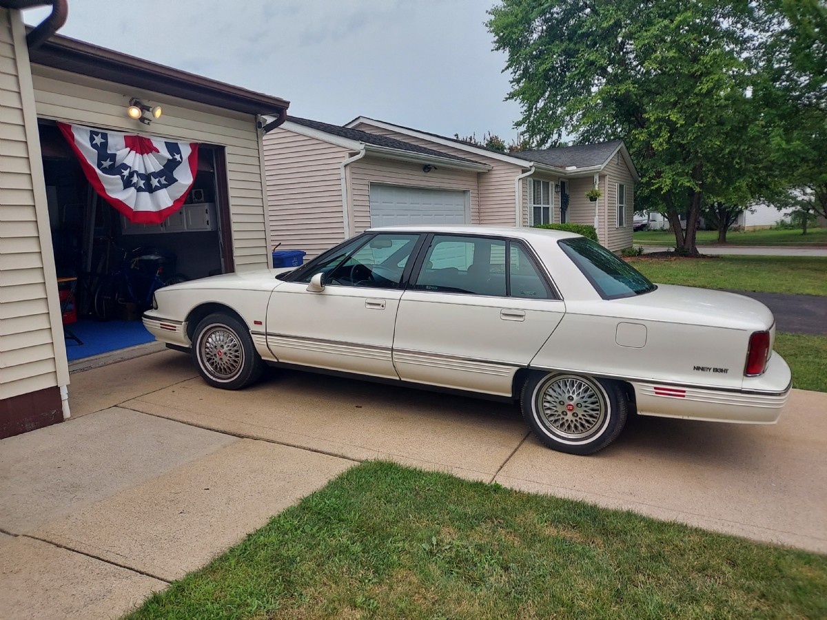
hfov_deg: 69.4
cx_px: 414
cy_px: 310
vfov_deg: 54.9
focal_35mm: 25
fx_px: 597
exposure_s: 1/1498
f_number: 2
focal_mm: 4.6
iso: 50
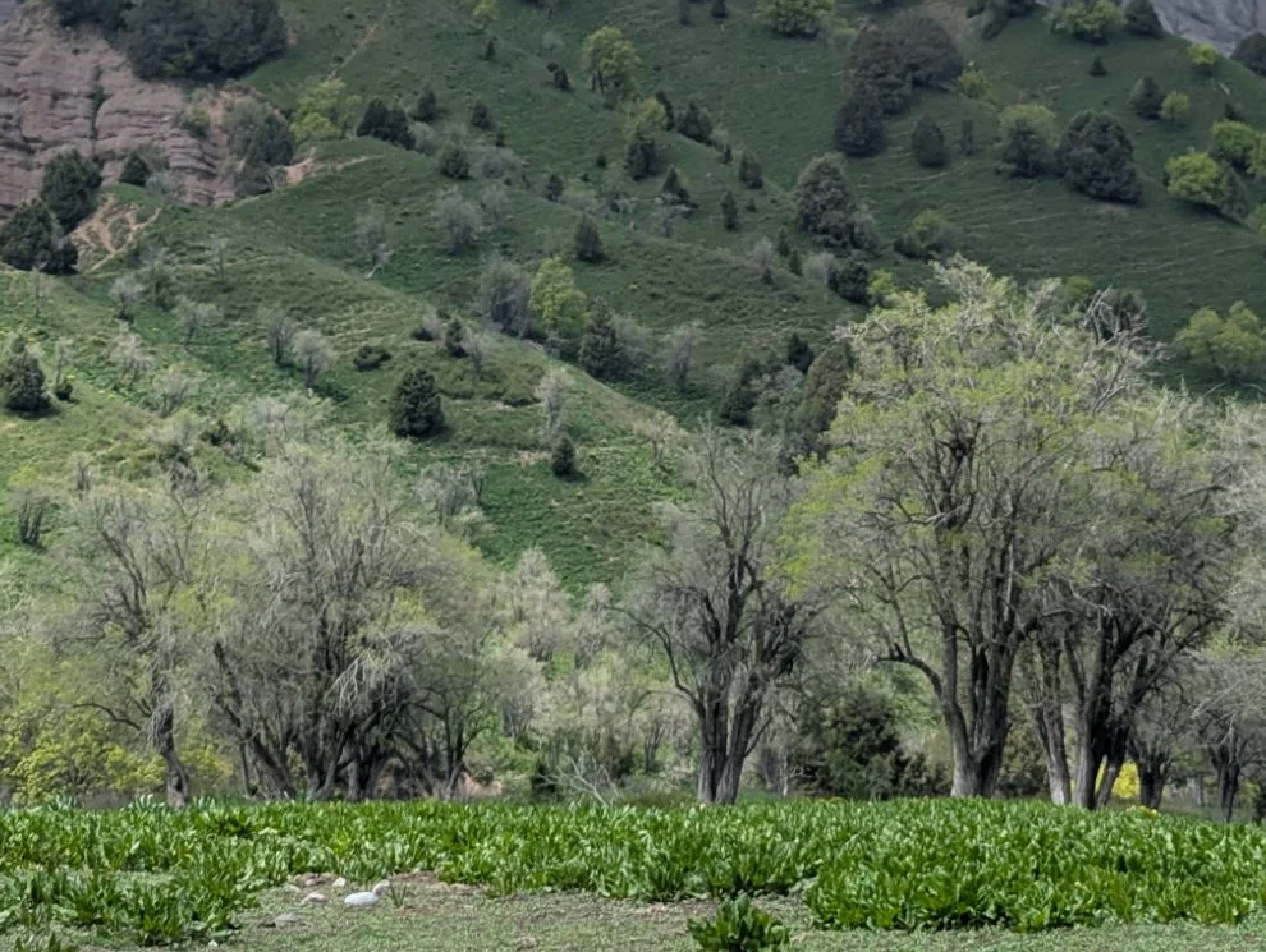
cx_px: 788
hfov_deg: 20.2
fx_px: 3552
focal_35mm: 97
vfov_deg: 15.0
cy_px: 10
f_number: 1.85
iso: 48
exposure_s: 1/2500
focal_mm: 6.81
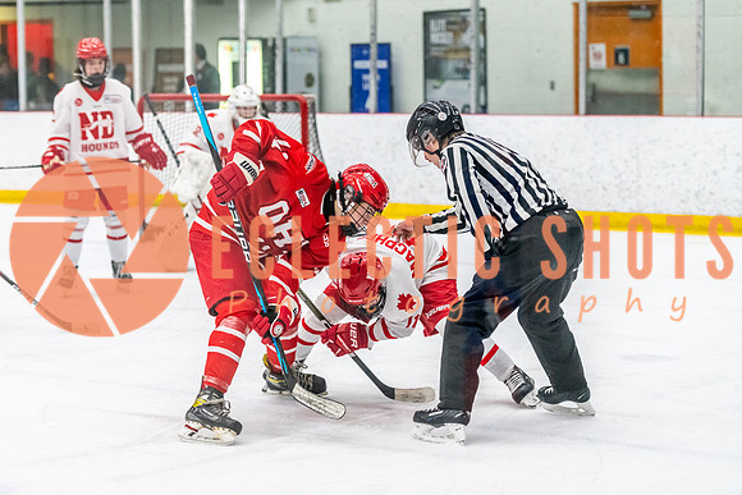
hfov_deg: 18.2
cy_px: 248
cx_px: 317
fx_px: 2316
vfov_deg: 12.2
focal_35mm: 112
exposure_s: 1/800
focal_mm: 98
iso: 4000
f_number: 2.8
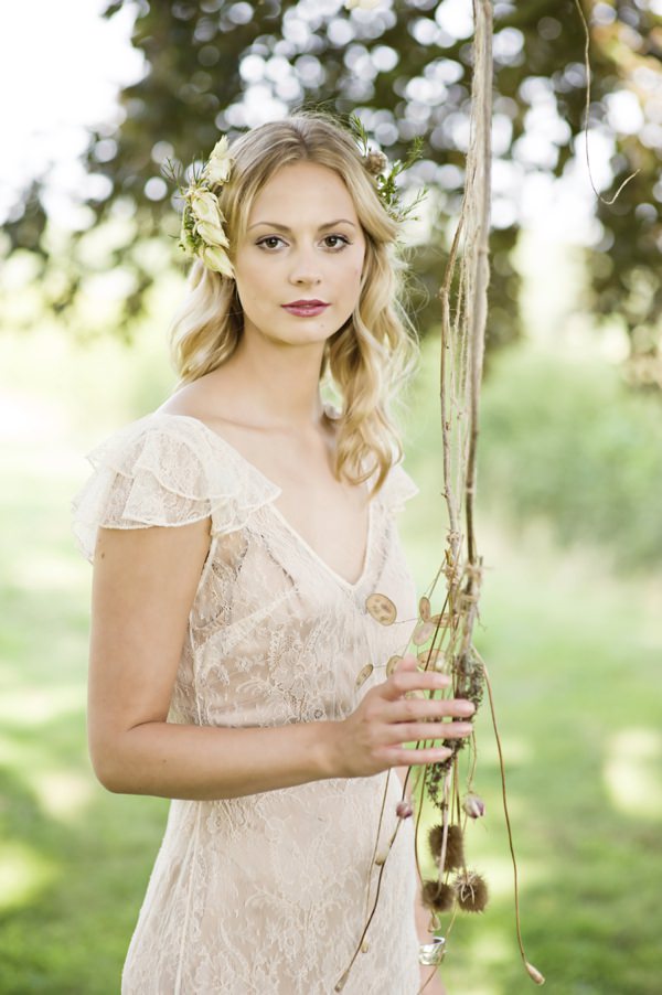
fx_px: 2348
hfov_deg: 16.0
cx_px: 331
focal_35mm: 85
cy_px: 498
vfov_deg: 23.9
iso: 800
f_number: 2.5
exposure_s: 1/1000
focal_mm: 85
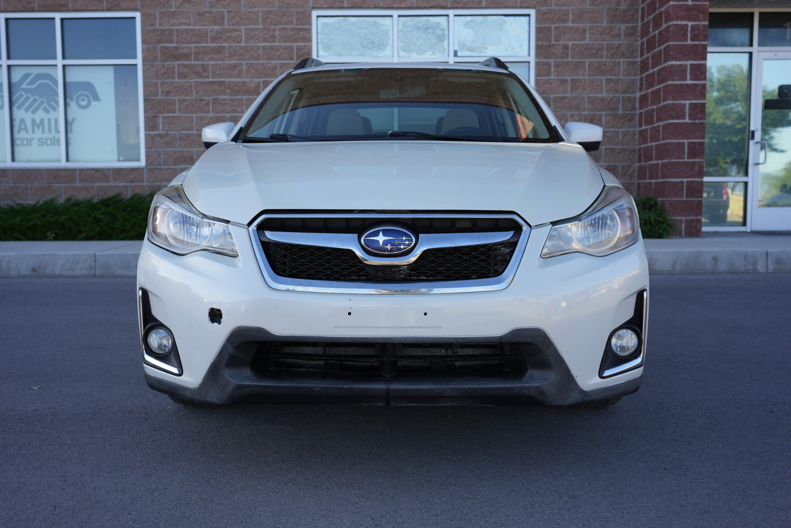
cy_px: 264
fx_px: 769
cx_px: 396
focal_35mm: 35
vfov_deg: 37.9
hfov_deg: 54.4
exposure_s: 1/320
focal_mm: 35
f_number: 4.5
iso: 160
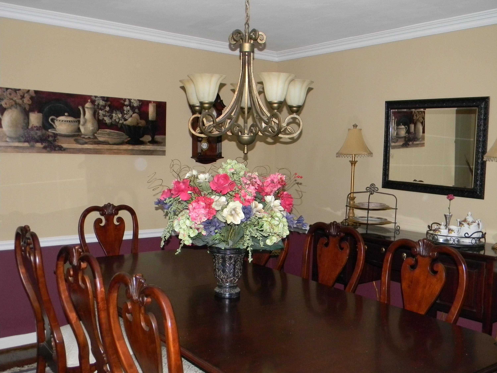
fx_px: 517
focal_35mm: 36
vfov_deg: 39.7
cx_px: 248
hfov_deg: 51.4
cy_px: 186
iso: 396
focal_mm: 6.4
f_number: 3.7
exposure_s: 1/30
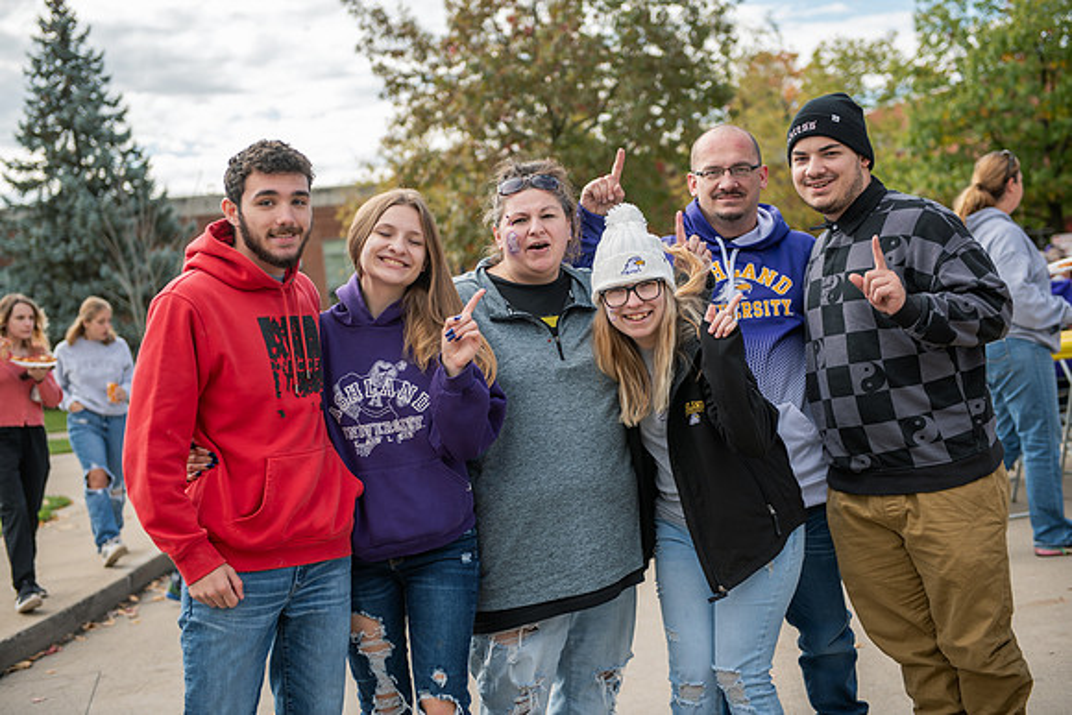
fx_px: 1638
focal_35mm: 55
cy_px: 358
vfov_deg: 24.6
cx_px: 536
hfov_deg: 36.2
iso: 64
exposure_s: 1/320
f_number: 3.2
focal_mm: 55
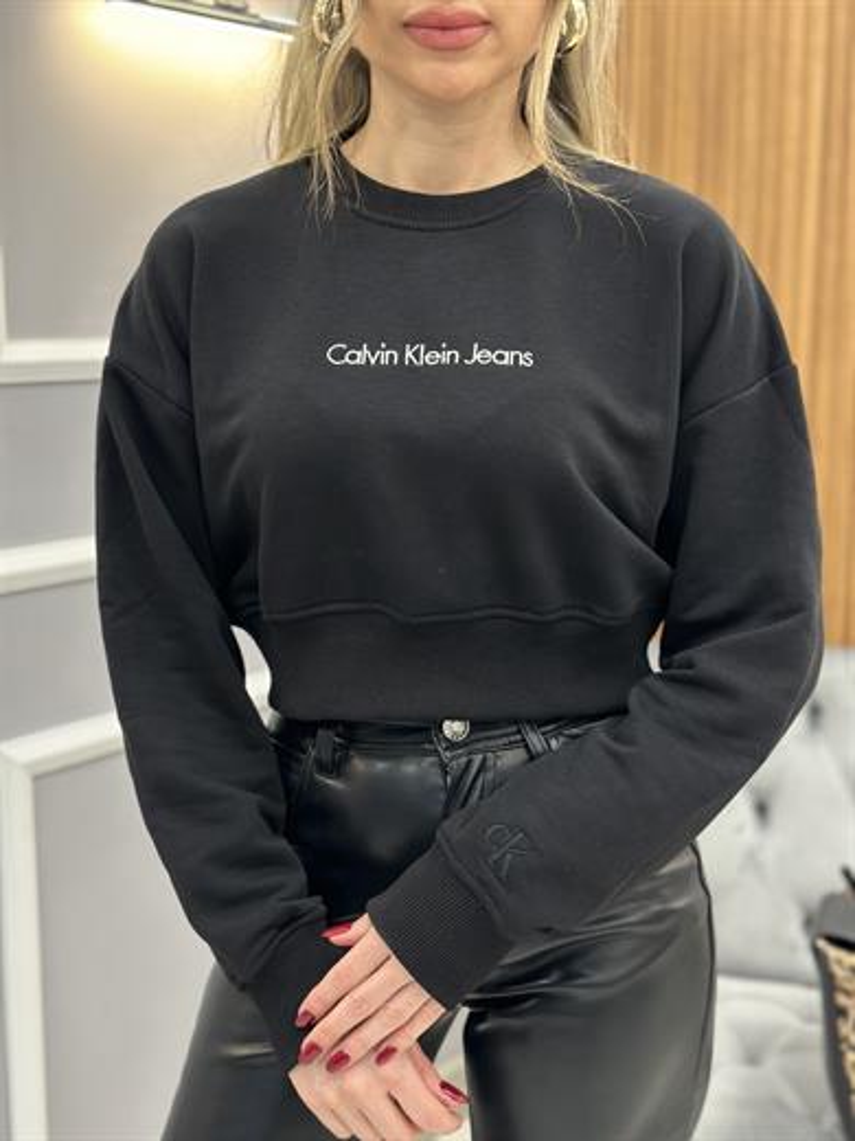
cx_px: 428
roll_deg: -1.1
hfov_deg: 30.3
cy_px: 570
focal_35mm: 48
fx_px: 1581
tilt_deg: -7.7
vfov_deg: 39.7
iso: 125
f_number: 1.78
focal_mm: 6.86
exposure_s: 1/50
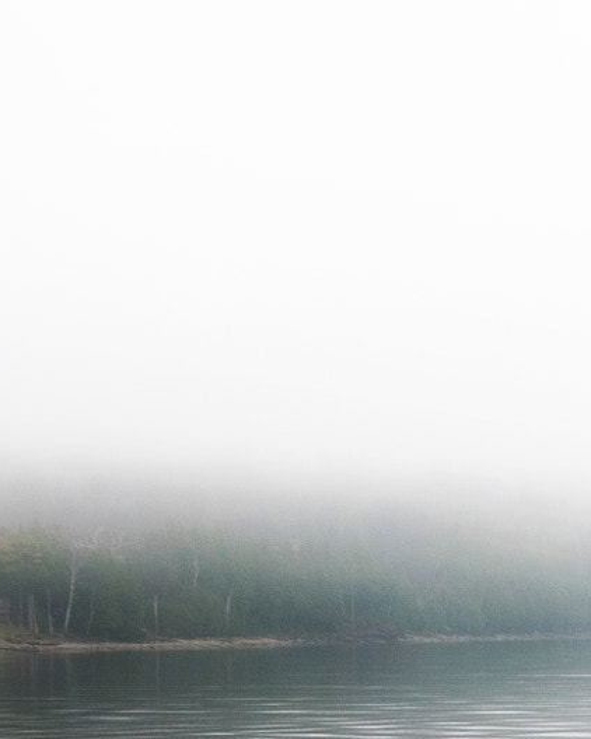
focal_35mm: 131
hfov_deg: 11.3
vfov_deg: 14.3
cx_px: 895
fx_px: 2866
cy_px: 840
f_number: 5
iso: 200
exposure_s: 1/100
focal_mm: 24
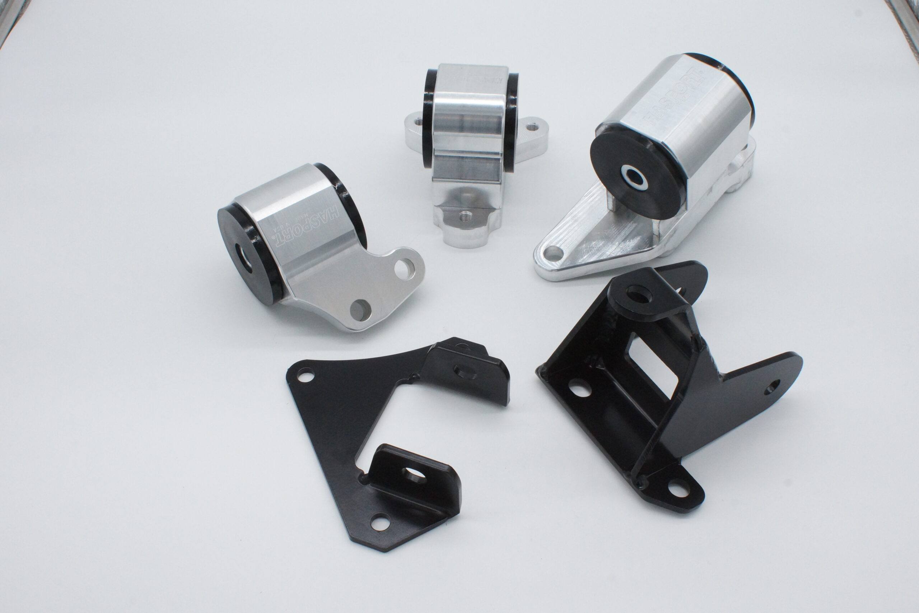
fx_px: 996
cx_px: 460
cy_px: 306
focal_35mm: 39
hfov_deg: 49.6
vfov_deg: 34.2
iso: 1250
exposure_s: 1/60
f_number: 18
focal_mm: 26
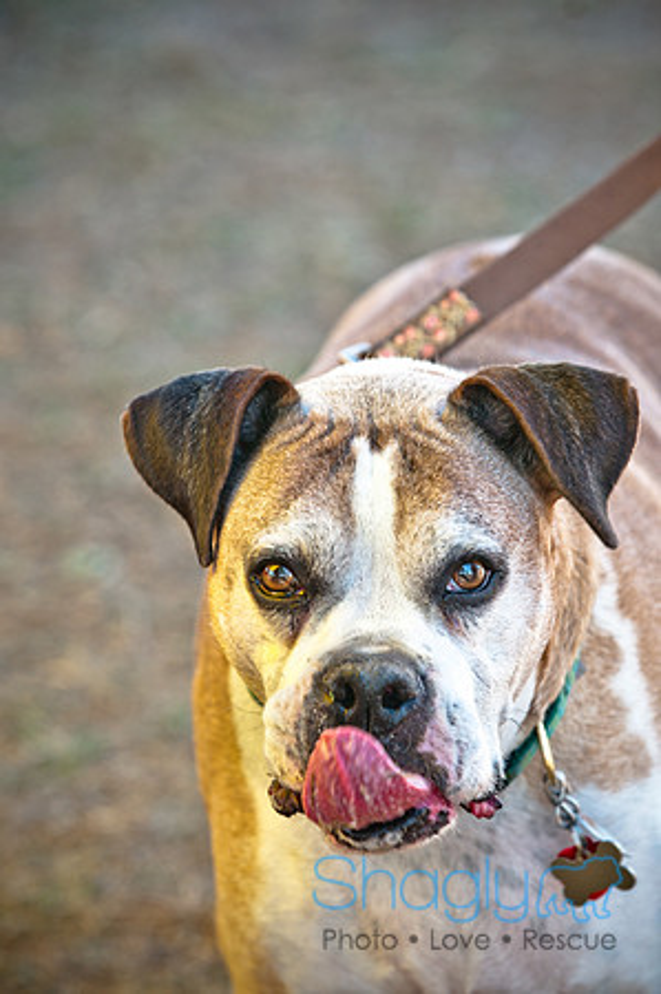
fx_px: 6418
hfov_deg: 5.9
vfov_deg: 8.9
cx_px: 330
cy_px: 497
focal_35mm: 232
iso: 200
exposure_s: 1/200
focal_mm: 155
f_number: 5
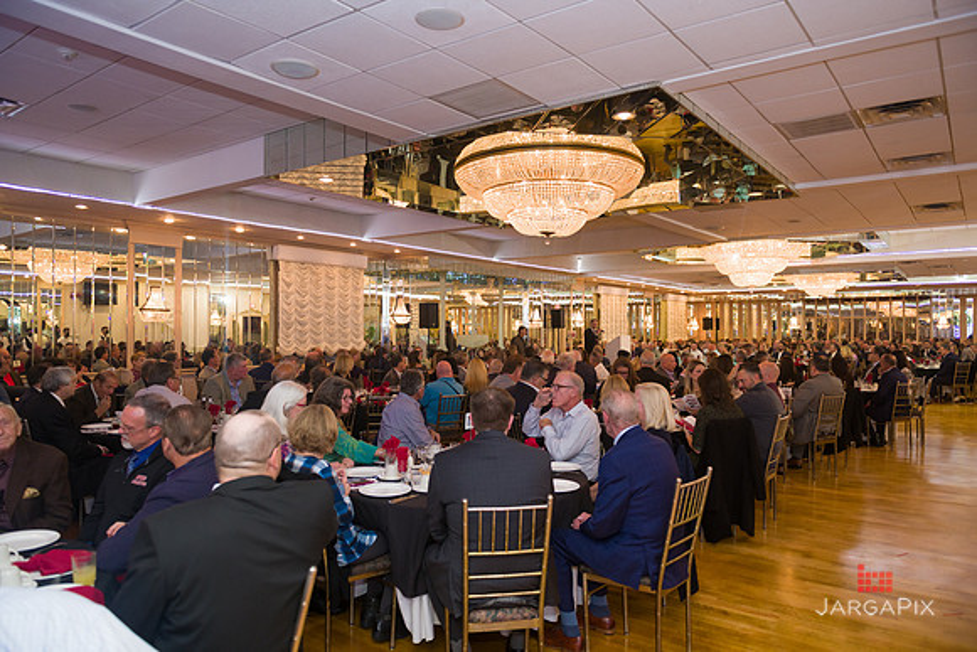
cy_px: 326
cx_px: 488
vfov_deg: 53.2
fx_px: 651
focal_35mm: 24
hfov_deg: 73.7
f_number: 3.2
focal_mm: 24
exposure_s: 1/125
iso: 1000
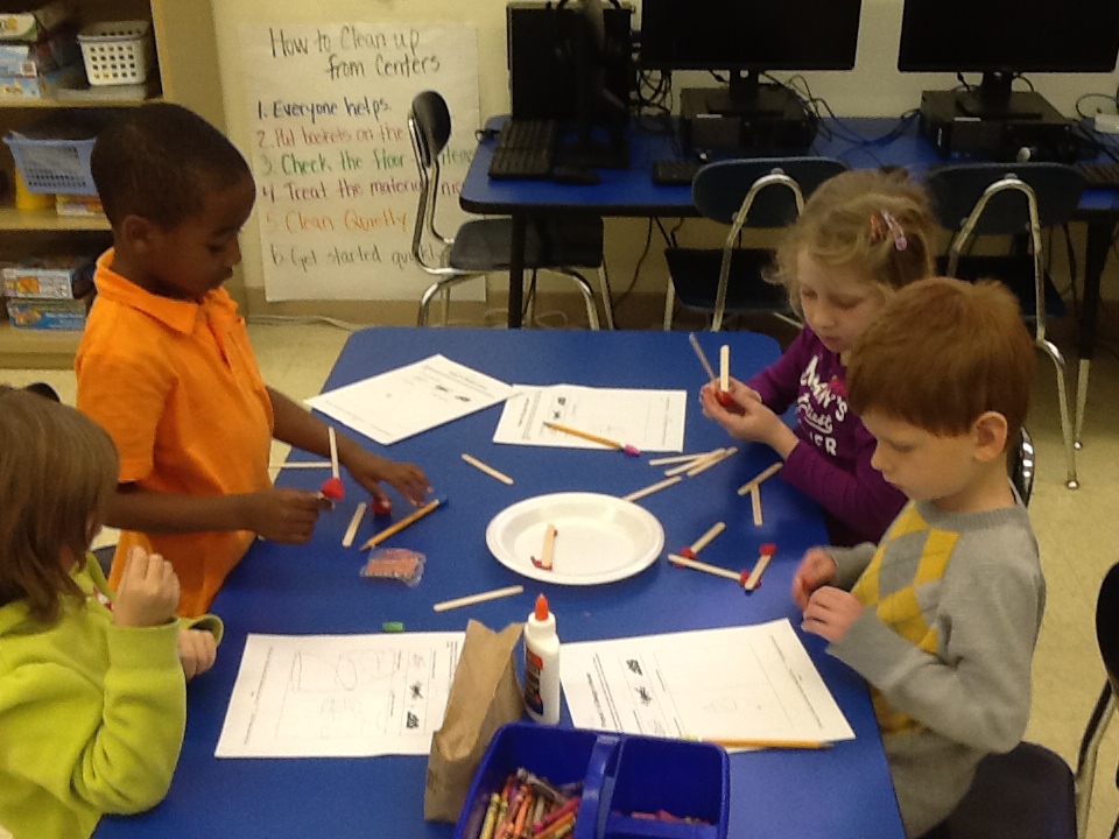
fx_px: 1422
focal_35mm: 44
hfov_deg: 42.9
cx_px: 560
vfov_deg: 32.9
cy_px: 420
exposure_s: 1/30
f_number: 2.4
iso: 64
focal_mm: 2.03
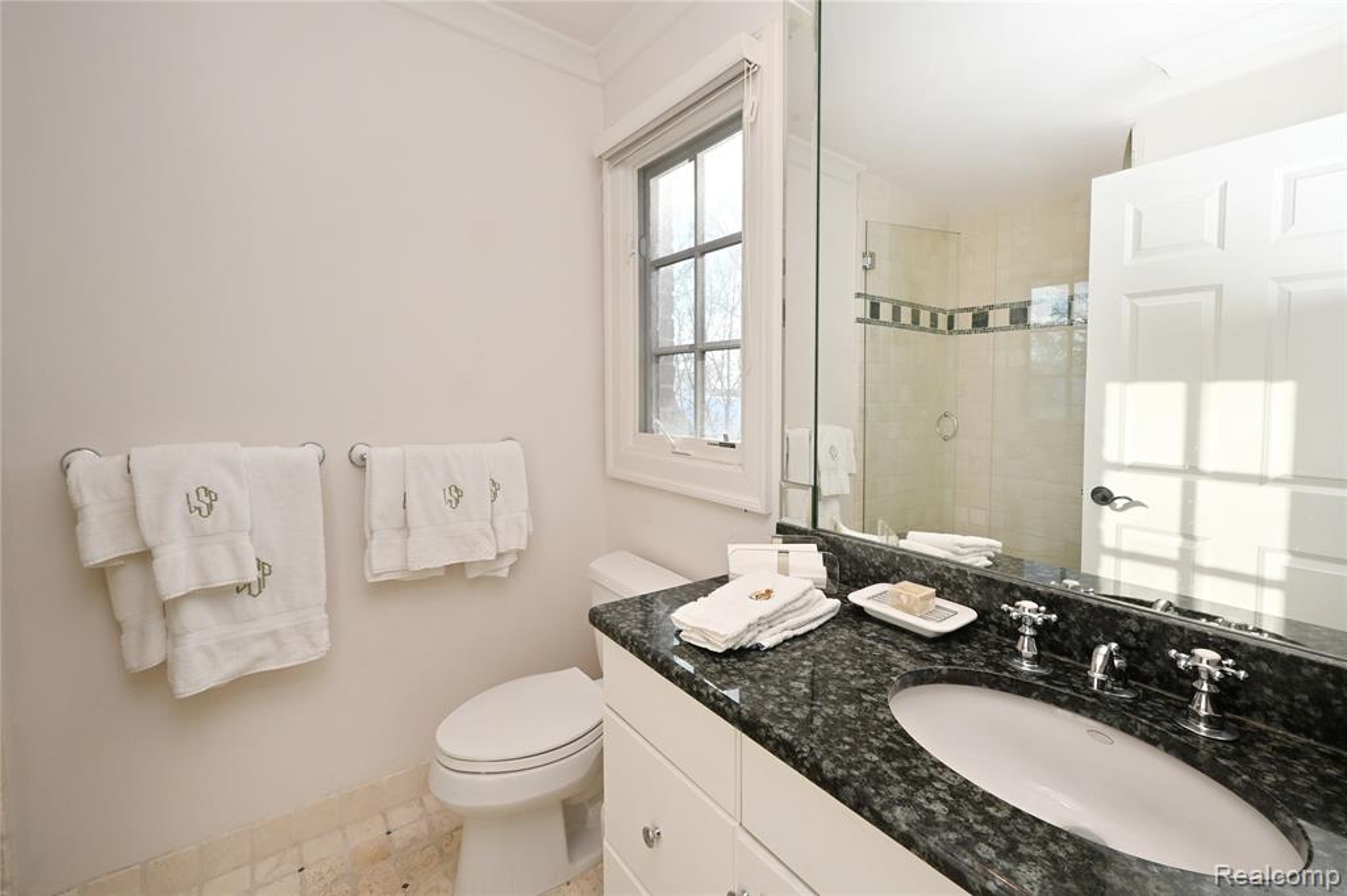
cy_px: 448
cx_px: 674
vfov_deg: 81.2
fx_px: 524
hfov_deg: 104.3
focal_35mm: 14
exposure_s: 1/60
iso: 450
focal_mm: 14
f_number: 14
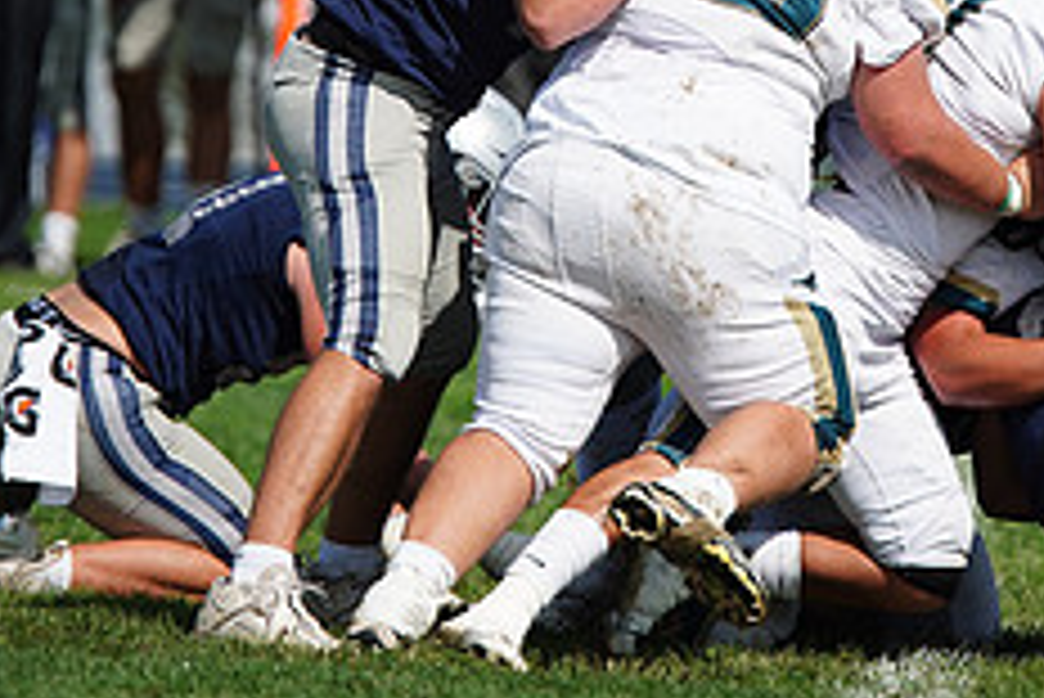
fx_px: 21763
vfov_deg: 1.8
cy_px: 2
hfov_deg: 2.7
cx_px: 742
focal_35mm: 750
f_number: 2.8
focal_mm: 300
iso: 400
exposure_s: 1/8000
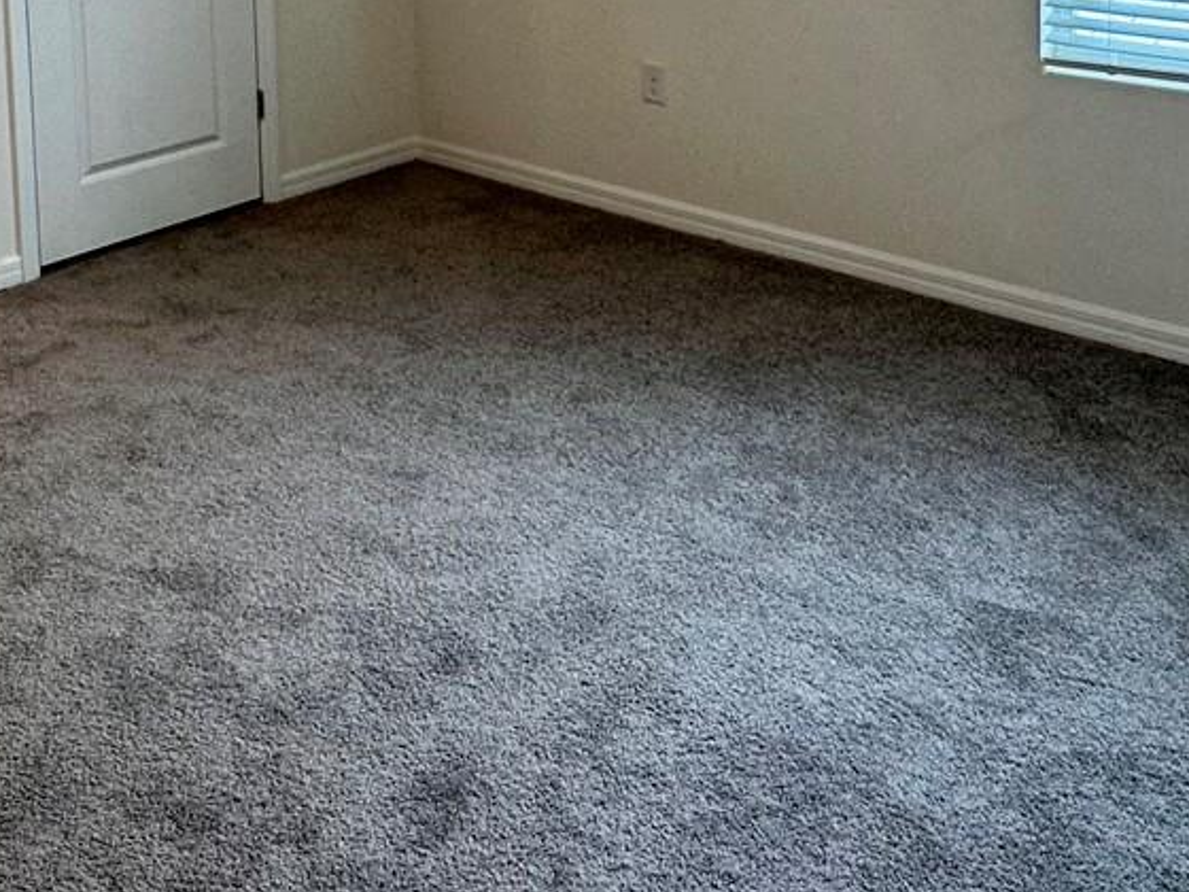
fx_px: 1374
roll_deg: +1.3
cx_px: 414
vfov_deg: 31.1
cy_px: -142
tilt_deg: -4.6
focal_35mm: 40
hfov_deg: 46.2
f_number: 2.2
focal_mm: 2.22
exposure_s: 1/120
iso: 125
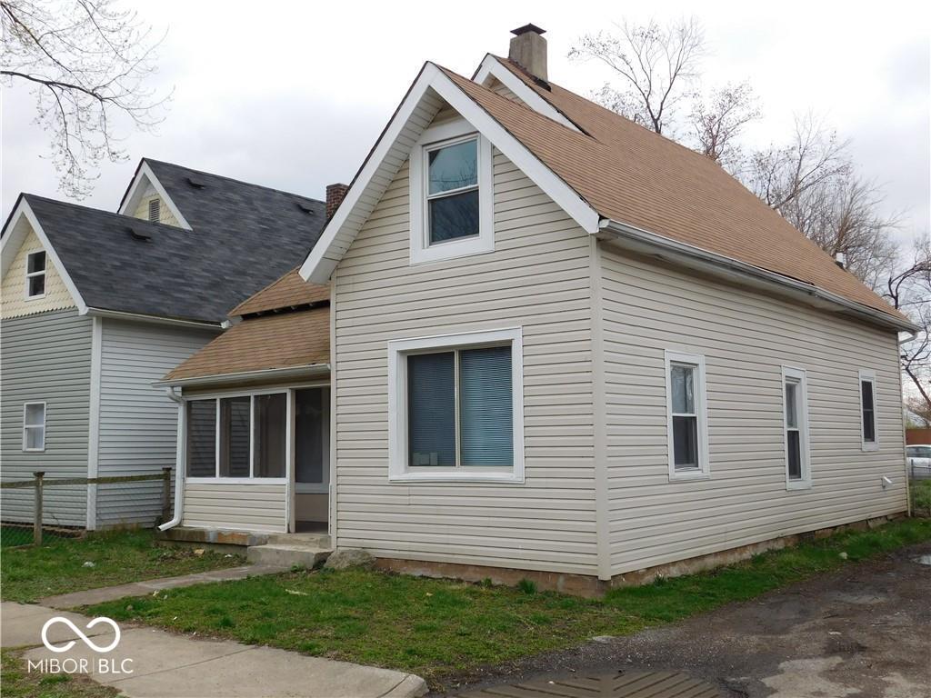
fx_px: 968
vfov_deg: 39.7
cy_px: 349
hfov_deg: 51.4
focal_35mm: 36
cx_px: 466
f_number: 3.5
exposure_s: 1/400
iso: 125
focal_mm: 6.3
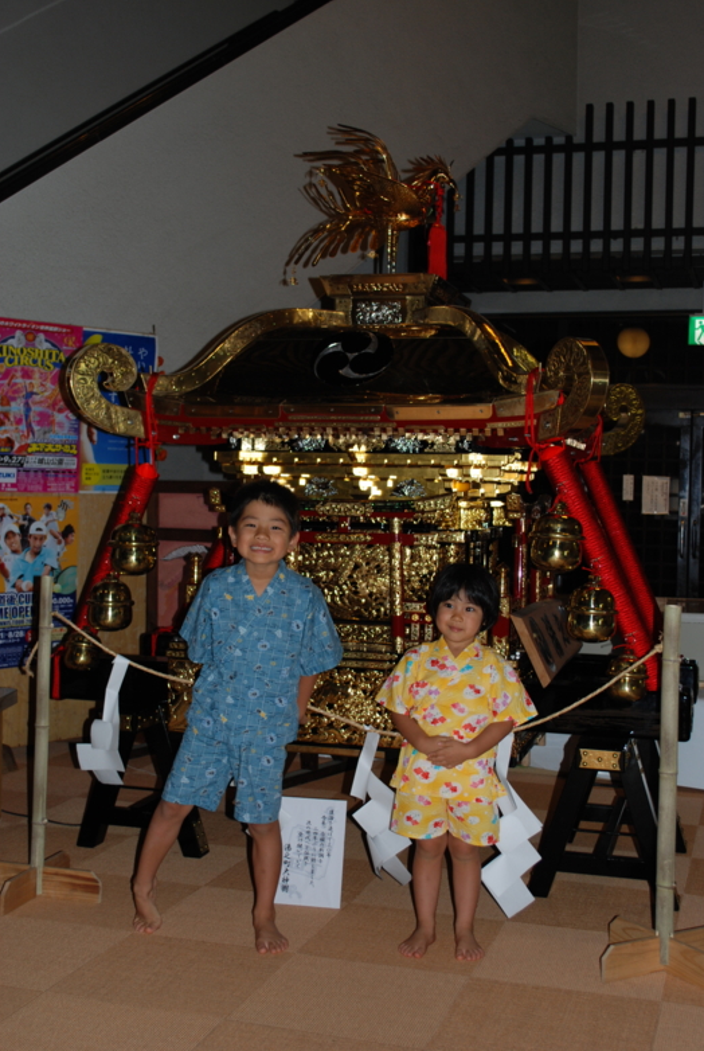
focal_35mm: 45
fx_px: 1301
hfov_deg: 30.3
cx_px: 351
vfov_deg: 44.0
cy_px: 516
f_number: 4.8
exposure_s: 1/60
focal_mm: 29
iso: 200
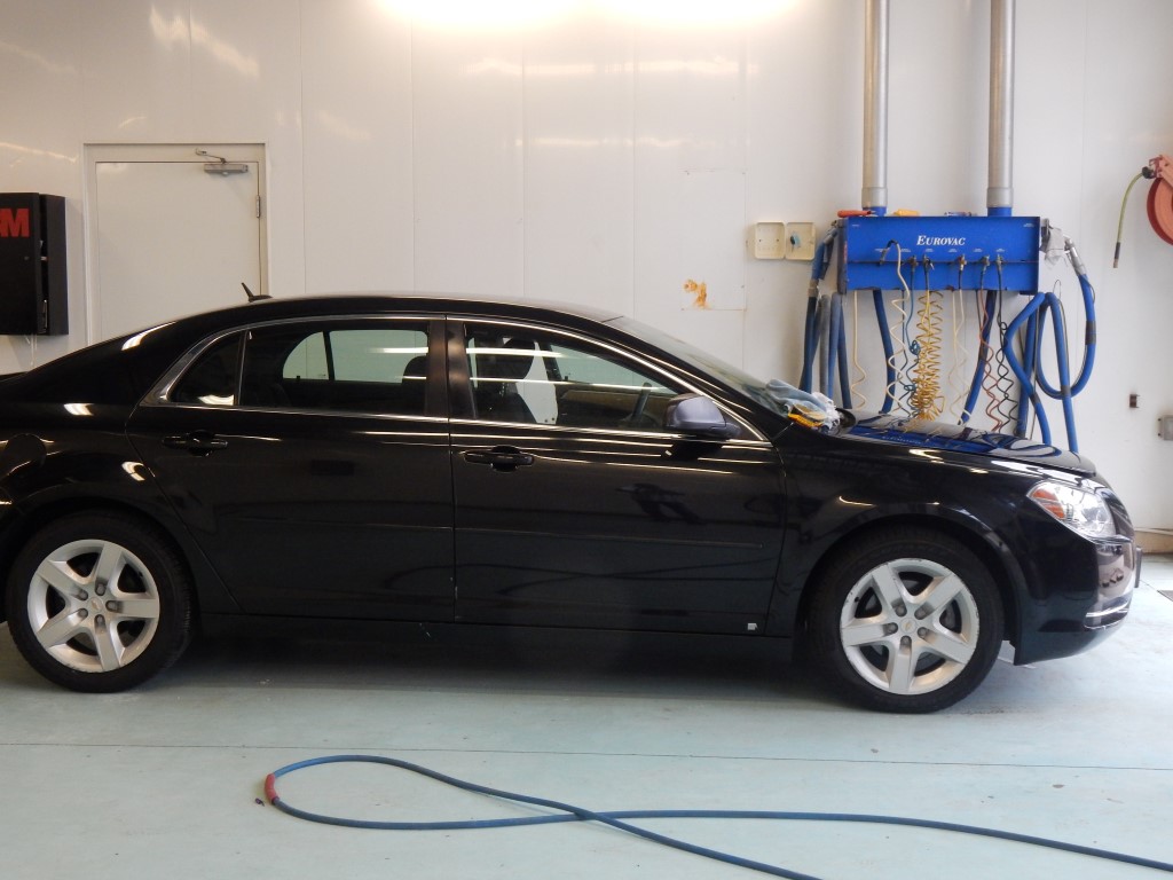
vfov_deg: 33.6
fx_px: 1457
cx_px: 586
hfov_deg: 43.9
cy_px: 440
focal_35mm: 43
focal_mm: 7.7
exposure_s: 1/200
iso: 400
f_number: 3.6
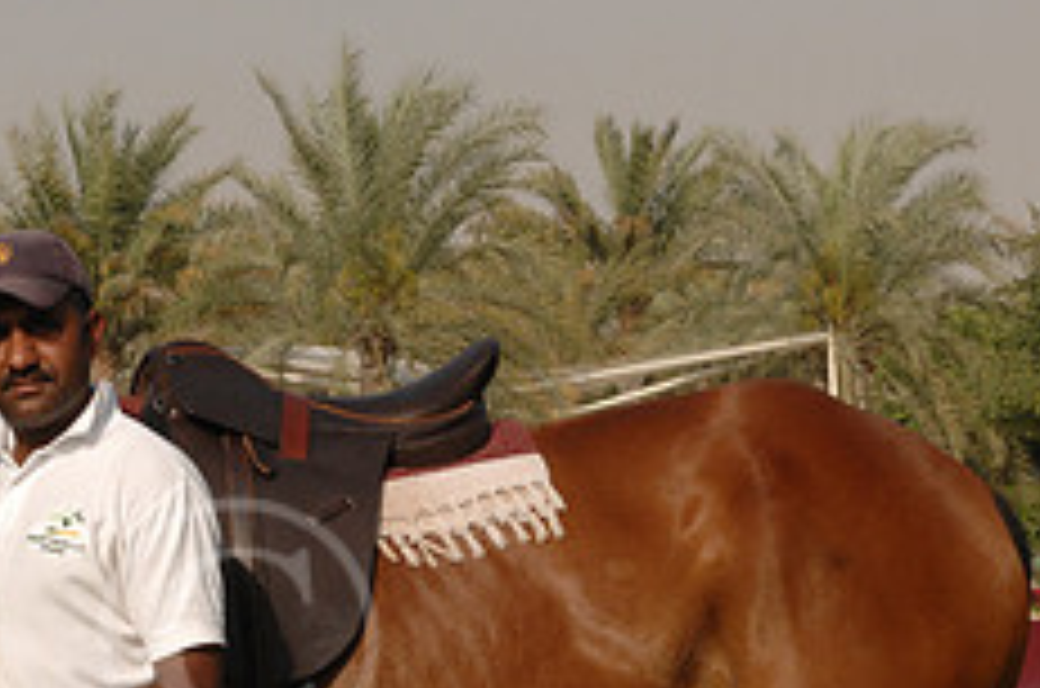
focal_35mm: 196
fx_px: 5650
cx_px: 243
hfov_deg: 10.5
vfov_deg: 6.9
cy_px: 812
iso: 320
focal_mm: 52
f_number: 10
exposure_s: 1/400
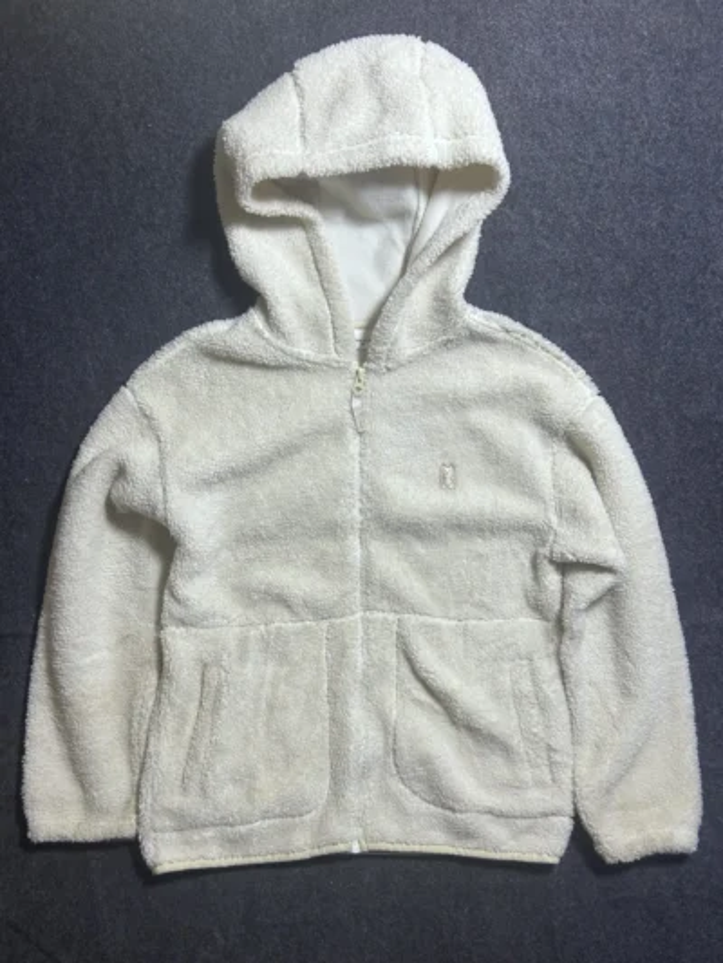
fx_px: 724
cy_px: 482
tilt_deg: -67.8
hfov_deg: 53.1
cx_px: 362
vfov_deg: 67.3
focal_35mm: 26
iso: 125
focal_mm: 5.7
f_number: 1.5
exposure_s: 1/100
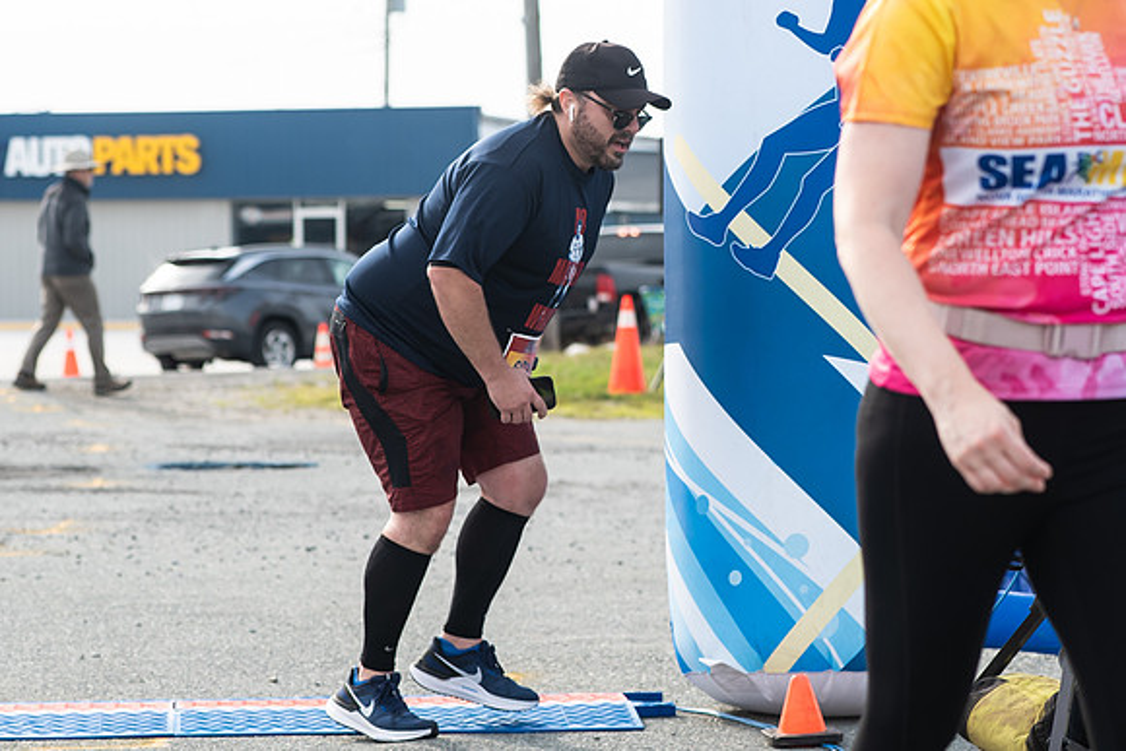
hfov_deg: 14.5
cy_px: 120
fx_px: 4415
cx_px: 563
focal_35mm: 141
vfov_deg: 9.7
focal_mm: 75
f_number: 4.5
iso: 250
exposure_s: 1/1000
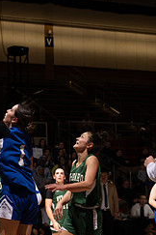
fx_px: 903
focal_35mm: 139
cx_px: 36
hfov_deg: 9.8
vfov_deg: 14.8
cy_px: 111
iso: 100
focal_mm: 50
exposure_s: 1/125
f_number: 5
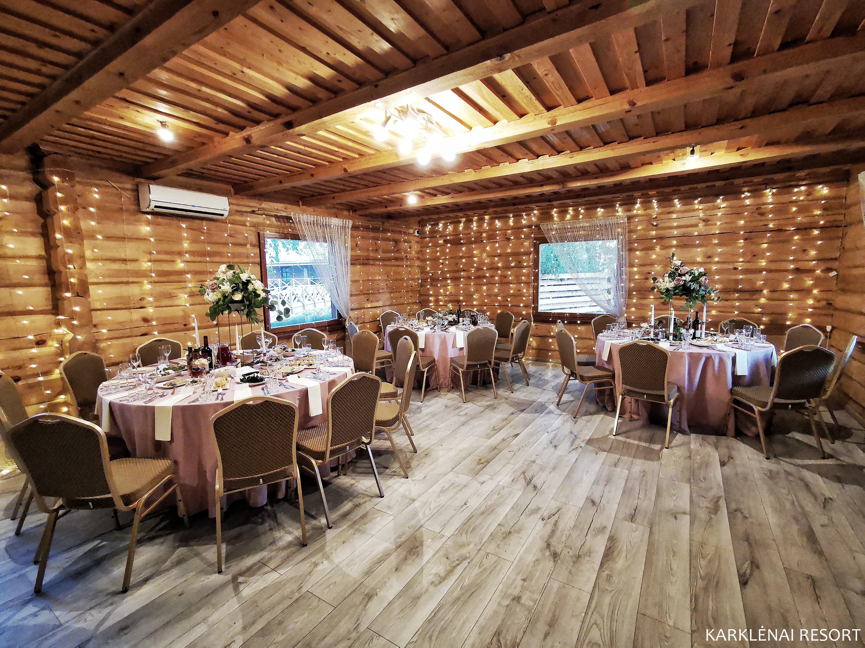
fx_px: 400
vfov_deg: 78.1
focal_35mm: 16
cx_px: 432
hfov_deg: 94.5
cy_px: 324
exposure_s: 1/25
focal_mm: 2.35
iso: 500
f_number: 2.2
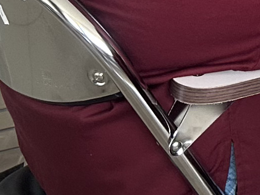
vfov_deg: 7.1
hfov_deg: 9.0
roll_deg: -1.8
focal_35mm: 187
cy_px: -387
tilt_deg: -9.0
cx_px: 713
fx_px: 1405
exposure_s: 1/121
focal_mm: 6.86
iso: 80
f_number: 1.78
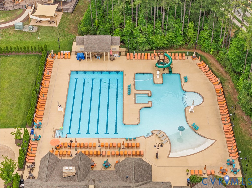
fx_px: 509
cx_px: 126
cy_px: 94
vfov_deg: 21.0
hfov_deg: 27.8
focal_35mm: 70
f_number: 2.8
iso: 400
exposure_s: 1/30
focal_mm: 19.35
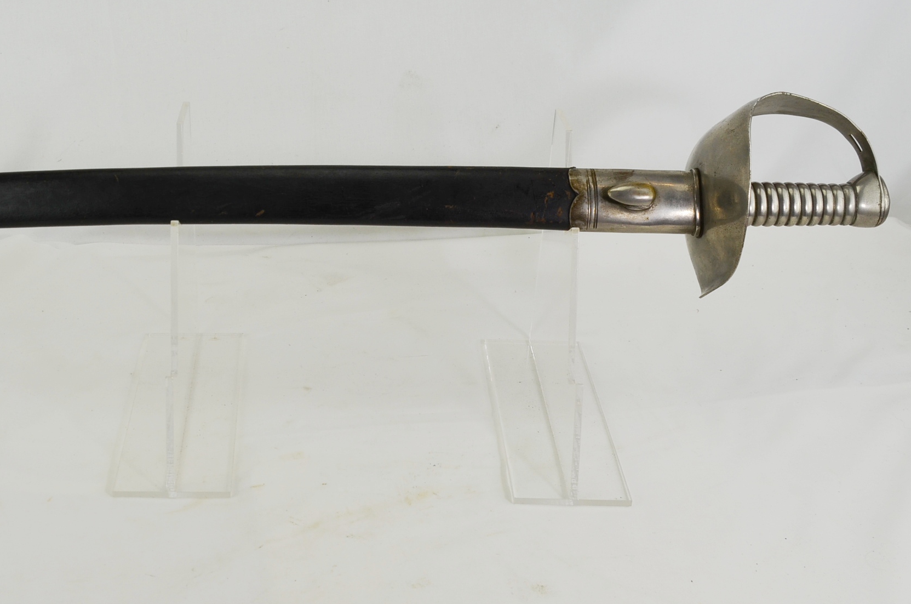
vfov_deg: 32.9
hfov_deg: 47.5
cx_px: 279
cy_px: 188
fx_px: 1010
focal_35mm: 40
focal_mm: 18
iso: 200
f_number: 5.6
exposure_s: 1/125
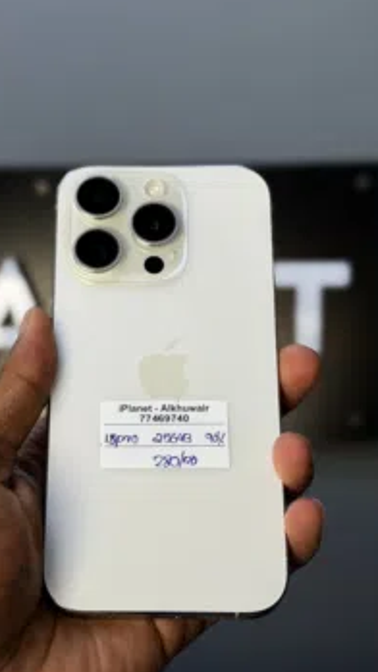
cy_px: 364
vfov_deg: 34.9
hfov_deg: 20.0
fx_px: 1070
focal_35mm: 60
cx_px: 139
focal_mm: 6.76
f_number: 1.78
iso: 50
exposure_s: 1/100
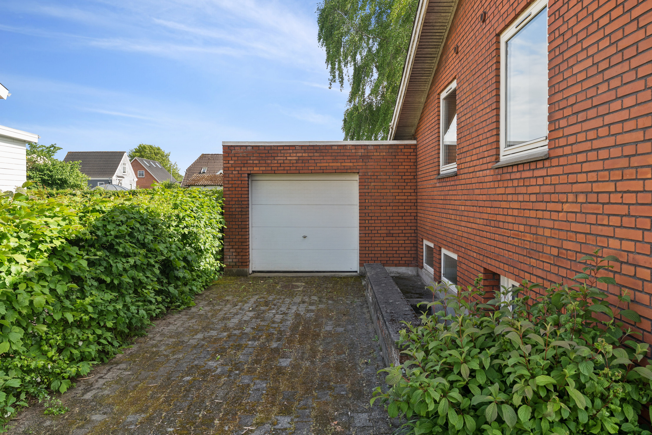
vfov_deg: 53.1
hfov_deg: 73.7
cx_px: 326
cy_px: 218
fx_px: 435
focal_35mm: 24
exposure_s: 1/800
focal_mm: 24
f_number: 6.3
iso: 1000
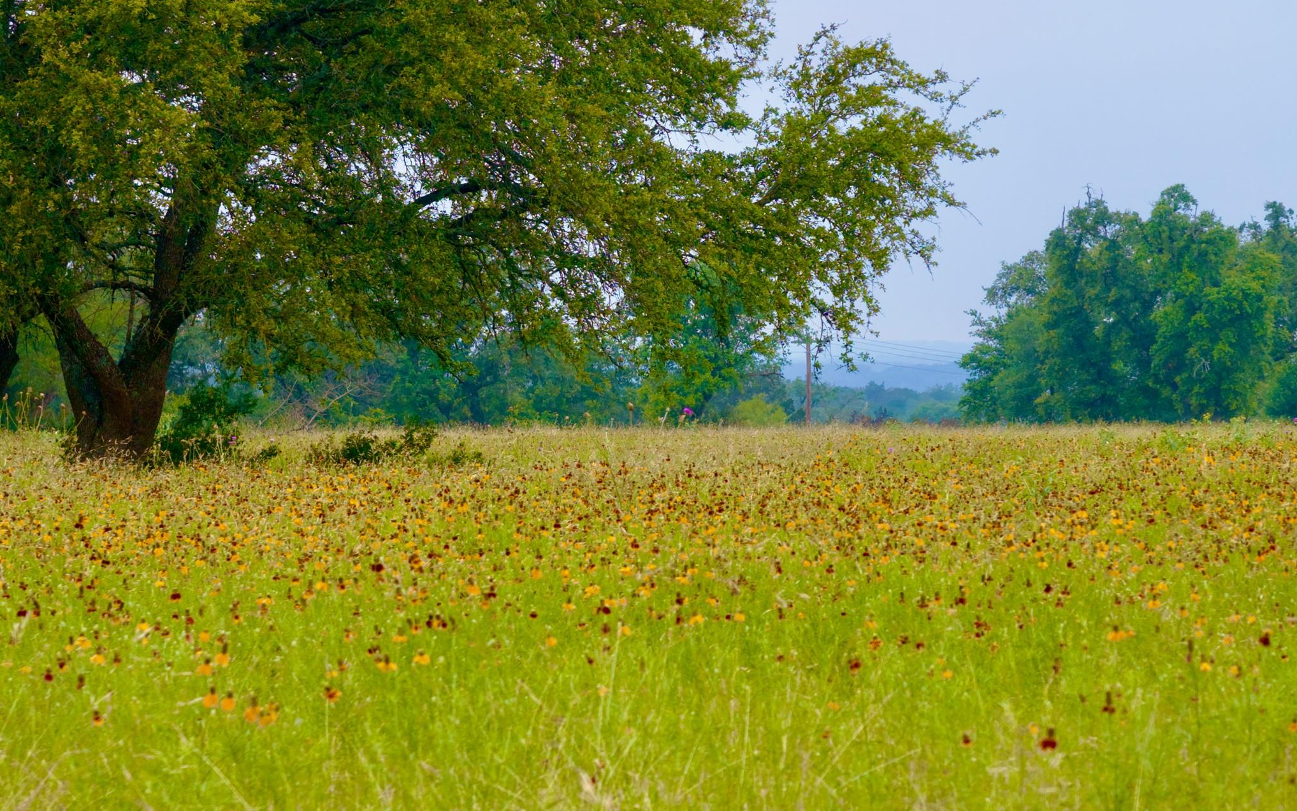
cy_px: 353
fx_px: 6257
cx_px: 649
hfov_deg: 11.8
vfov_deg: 7.4
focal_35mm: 177
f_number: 3.4
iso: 110
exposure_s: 1/40
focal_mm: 30.71
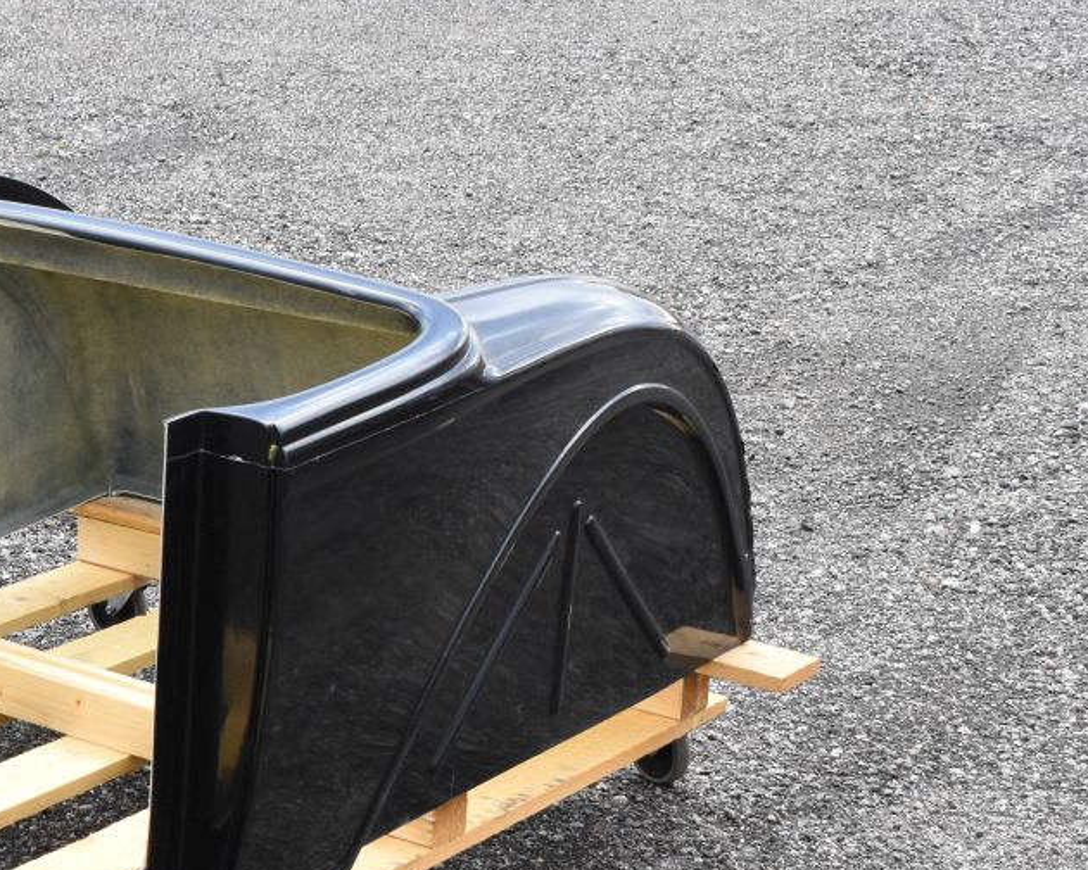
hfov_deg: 17.7
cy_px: 756
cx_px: -228
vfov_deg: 14.8
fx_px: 3317
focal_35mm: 103
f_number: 9
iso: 1250
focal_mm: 30
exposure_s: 1/320
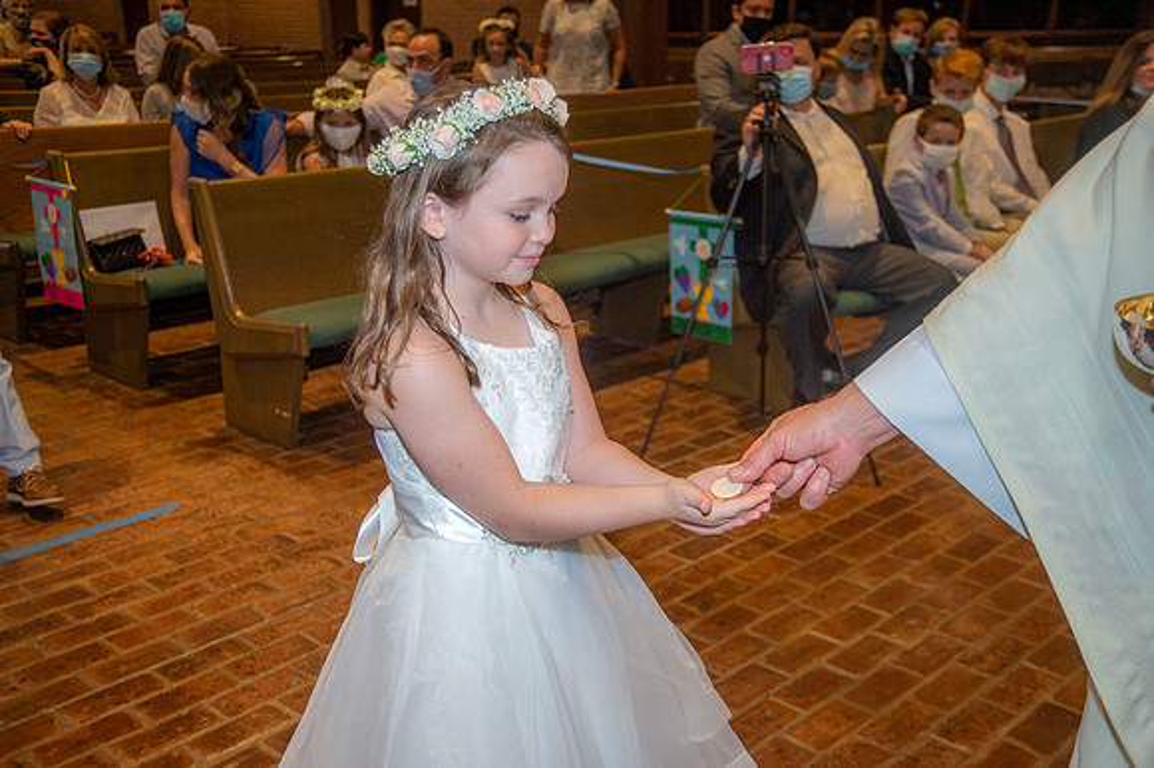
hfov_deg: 46.4
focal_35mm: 42
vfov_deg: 31.9
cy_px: 384
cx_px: 577
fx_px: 1346
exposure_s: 1/200
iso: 1600
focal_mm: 42
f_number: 5.6
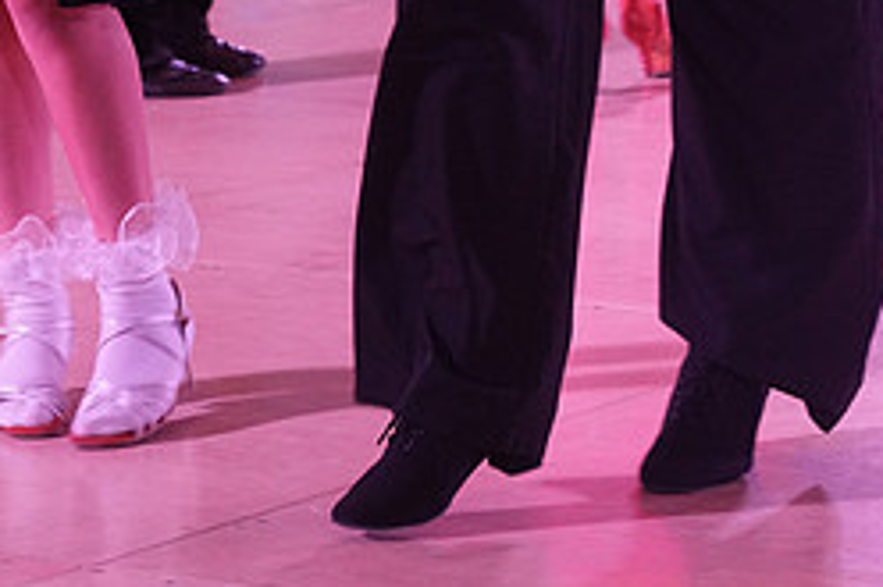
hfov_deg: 12.5
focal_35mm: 164
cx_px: 543
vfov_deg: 8.1
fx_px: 4020
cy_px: -359
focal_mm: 70
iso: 2500
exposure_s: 1/200
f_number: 6.3
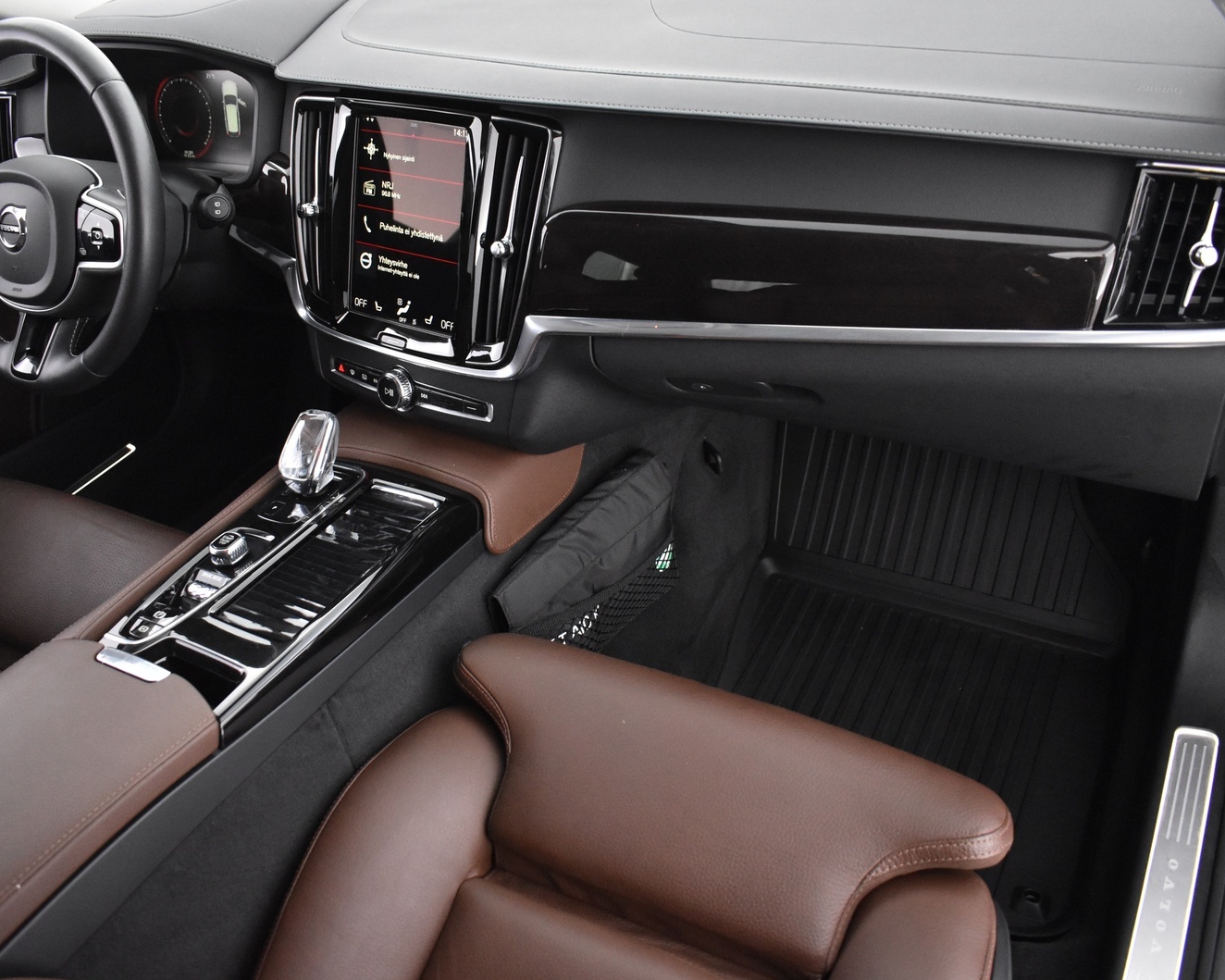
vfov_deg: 47.1
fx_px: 1124
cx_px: 578
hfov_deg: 57.1
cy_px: 489
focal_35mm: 31
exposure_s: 1/20
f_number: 3.5
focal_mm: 18
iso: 3200
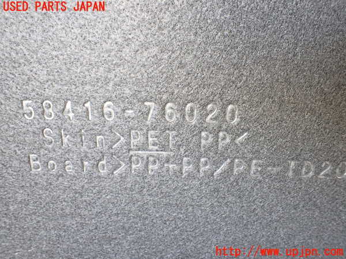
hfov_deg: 60.0
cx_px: 173
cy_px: 130
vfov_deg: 46.8
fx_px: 300
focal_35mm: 30
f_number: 2.3
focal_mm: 5.4
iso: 800
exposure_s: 1/50
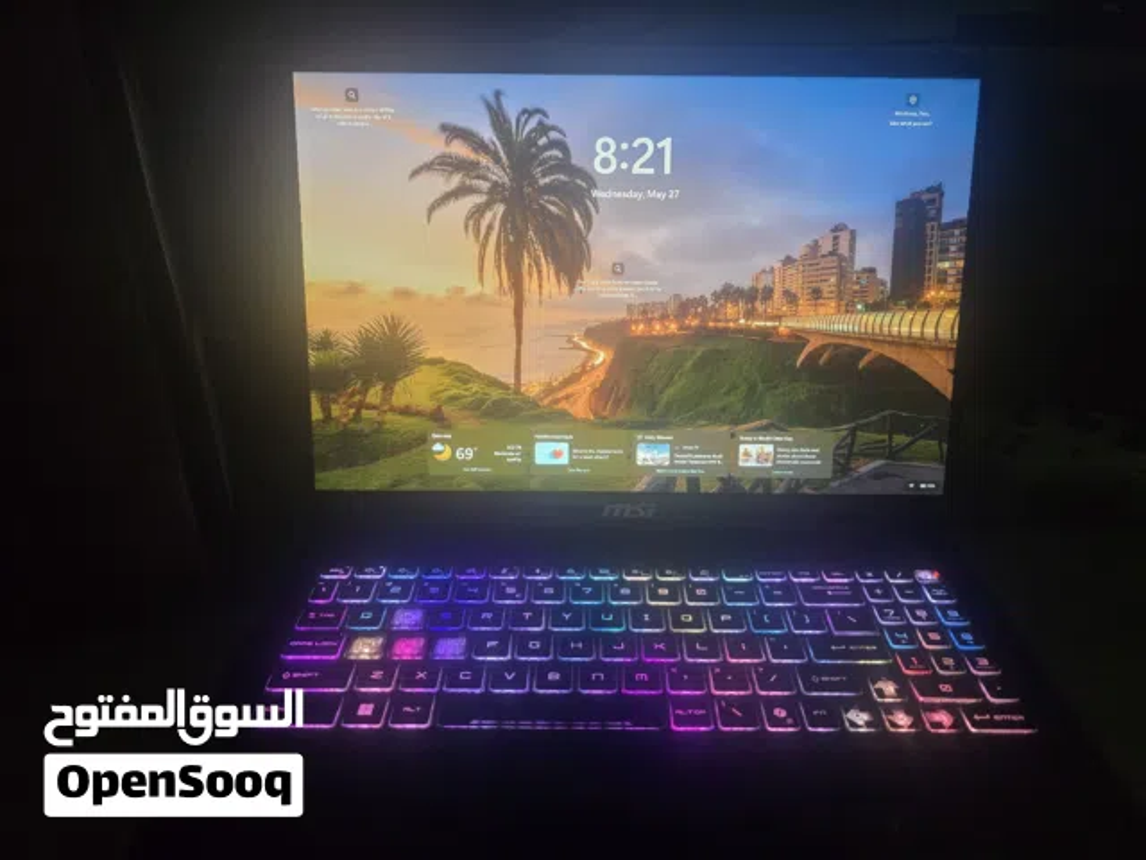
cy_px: 430
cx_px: 573
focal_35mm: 23
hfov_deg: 73.9
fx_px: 761
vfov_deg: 58.9
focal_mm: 6.3
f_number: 1.7
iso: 640
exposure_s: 1/100
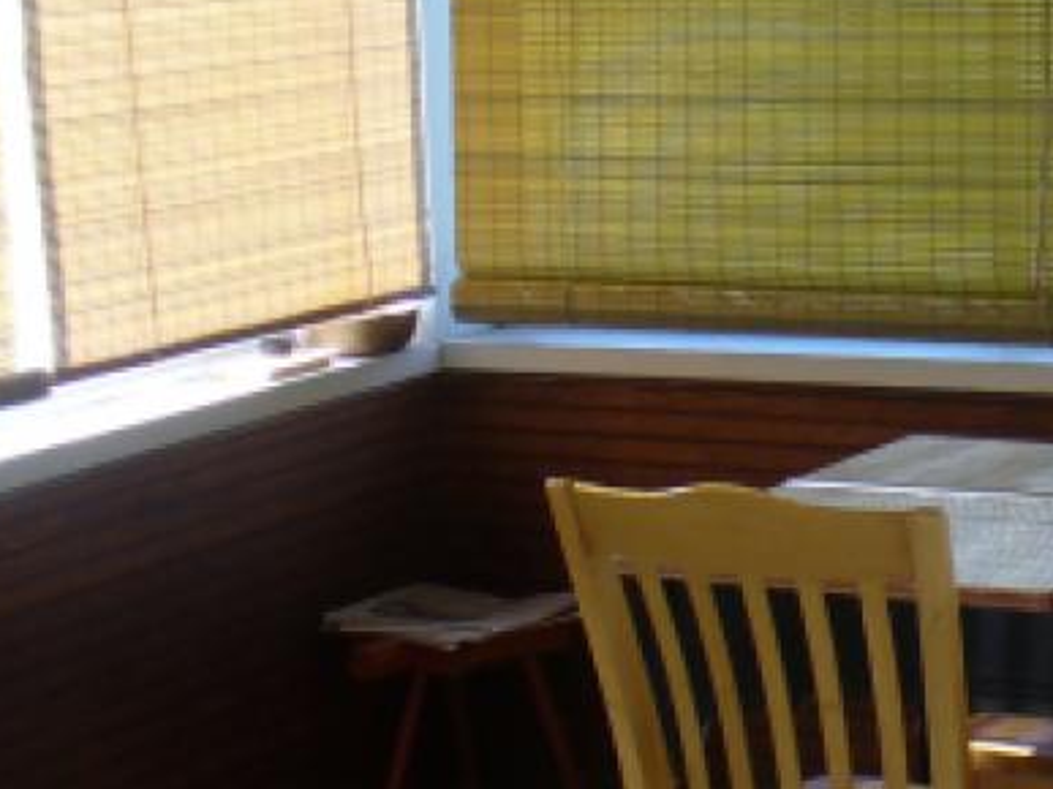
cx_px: 1233
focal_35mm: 98
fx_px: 2980
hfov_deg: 19.0
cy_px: 358
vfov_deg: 15.1
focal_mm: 6.1
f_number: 2.8
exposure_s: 1/60
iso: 80
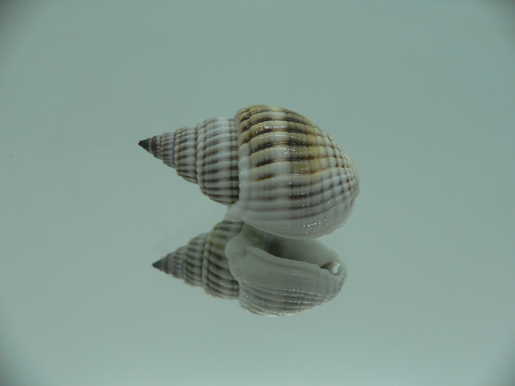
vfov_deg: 40.7
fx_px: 521
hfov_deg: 52.6
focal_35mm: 35
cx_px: 258
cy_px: 193
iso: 80
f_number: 2.8
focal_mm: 4.6
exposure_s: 1/60
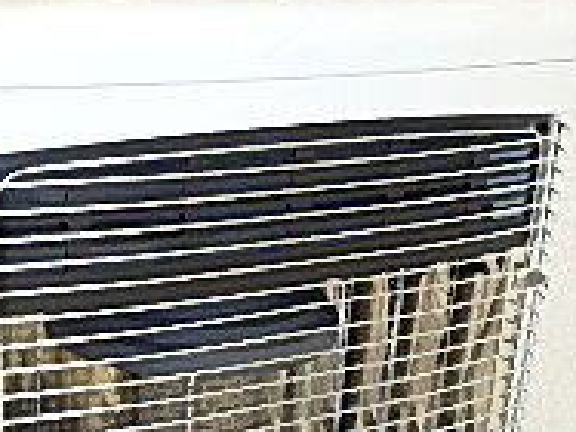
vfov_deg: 19.6
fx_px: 1197
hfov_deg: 26.7
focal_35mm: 72
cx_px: 151
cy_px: 475
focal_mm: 3.7
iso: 320
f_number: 3.5
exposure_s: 1/30
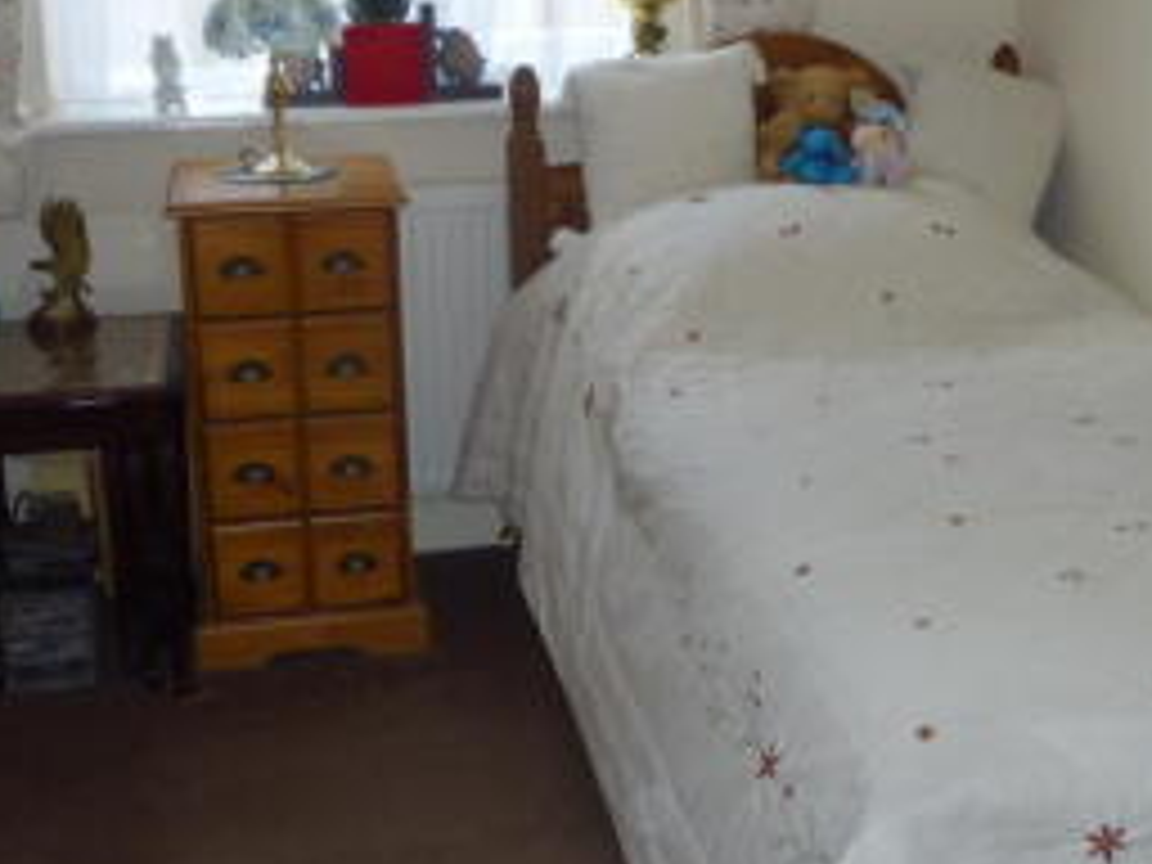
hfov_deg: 33.7
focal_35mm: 57
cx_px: 650
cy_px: 358
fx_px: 1897
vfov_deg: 25.6
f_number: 2.8
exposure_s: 1/30
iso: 100
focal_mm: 4.4
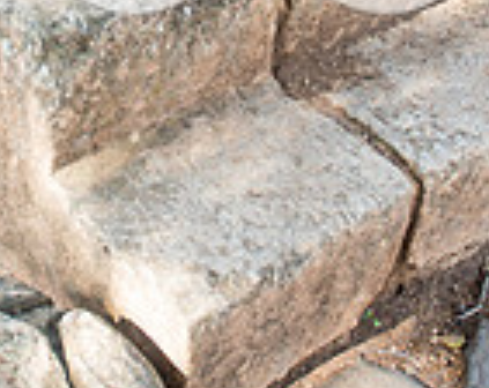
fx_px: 1342
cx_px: 163
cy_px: -85
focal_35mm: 93
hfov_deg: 20.6
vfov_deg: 15.8
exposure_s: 1/125
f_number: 2.8
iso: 100
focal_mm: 24
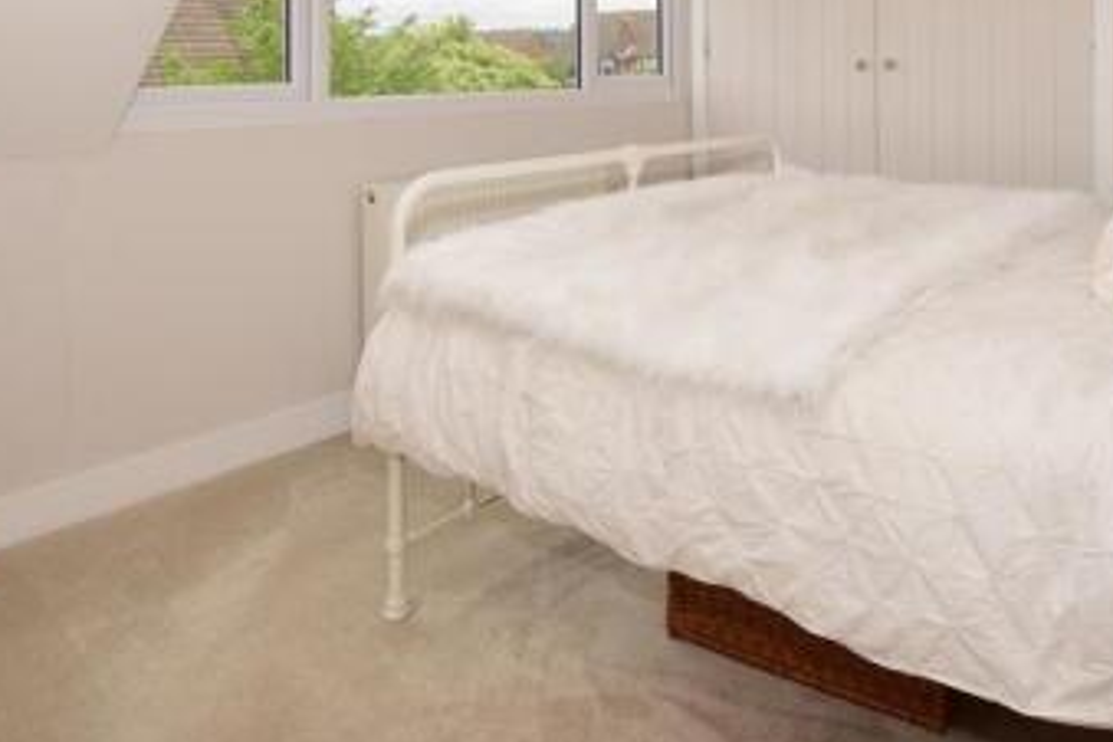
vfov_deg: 41.0
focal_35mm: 29
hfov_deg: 62.5
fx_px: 897
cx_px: 716
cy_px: 57
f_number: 20
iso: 400
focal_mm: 10
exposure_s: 1/200
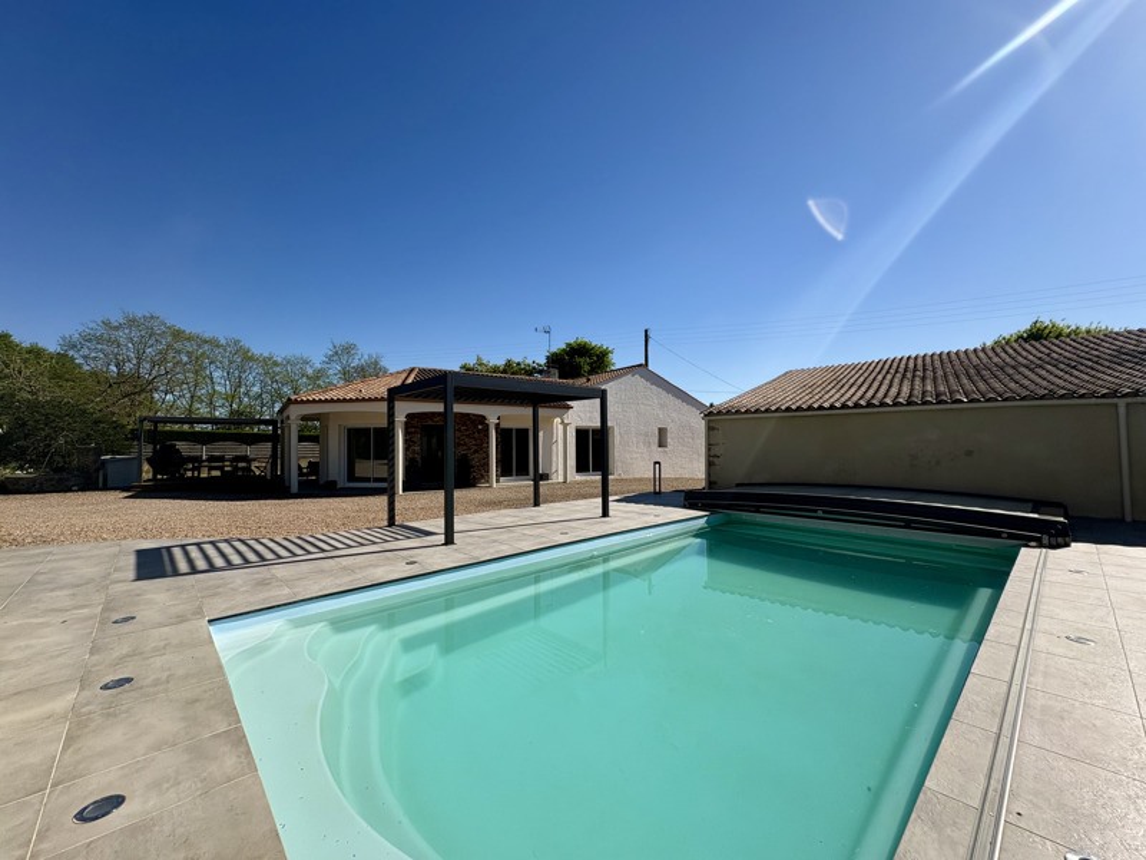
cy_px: 430
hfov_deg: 102.1
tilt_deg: +1.5
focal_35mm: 14
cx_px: 573
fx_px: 463
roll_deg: +0.9
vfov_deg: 85.7
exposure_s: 1/2584
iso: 50
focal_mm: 2.22
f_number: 2.2
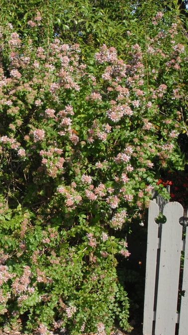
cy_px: 170
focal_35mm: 67
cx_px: 0
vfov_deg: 31.4
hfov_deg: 17.6
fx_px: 593
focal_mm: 28
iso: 400
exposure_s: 1/350
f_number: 10
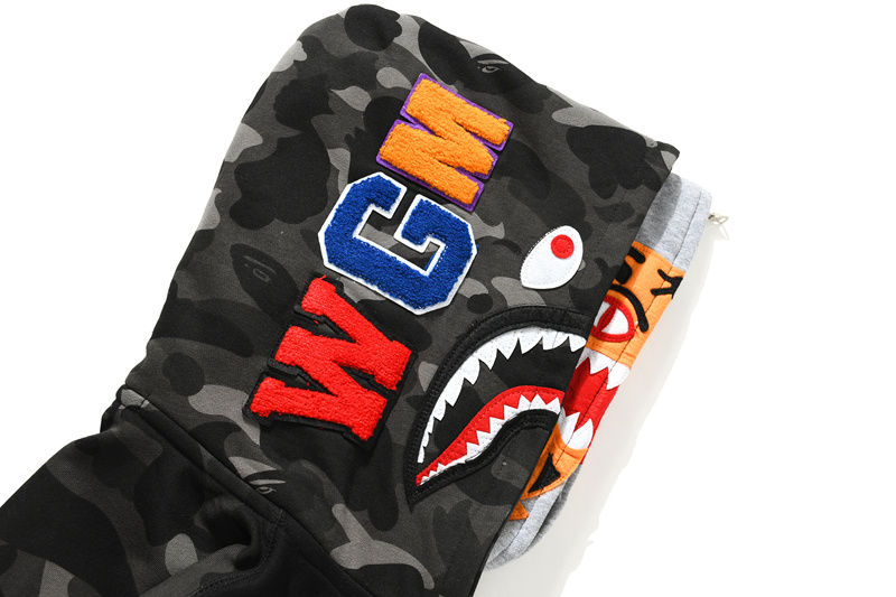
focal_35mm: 39
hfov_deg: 49.6
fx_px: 970
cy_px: 298
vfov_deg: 34.2
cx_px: 448
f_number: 9
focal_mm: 26
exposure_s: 1/125
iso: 100
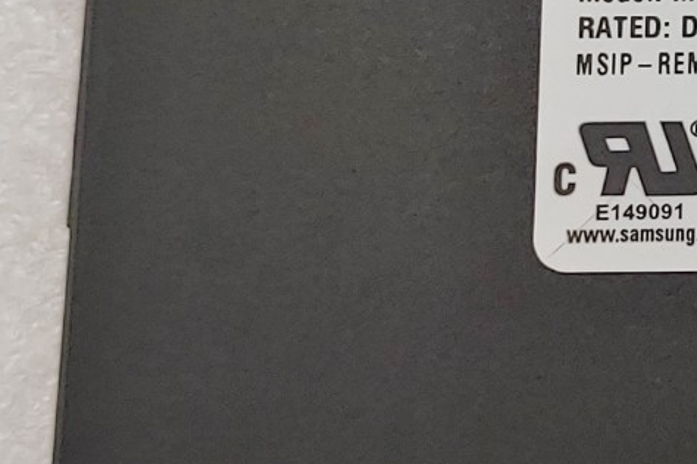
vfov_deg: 9.8
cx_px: 984
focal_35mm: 139
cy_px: 32
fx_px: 2691
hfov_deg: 14.0
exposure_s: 1/149
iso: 50
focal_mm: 4.36
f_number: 1.8
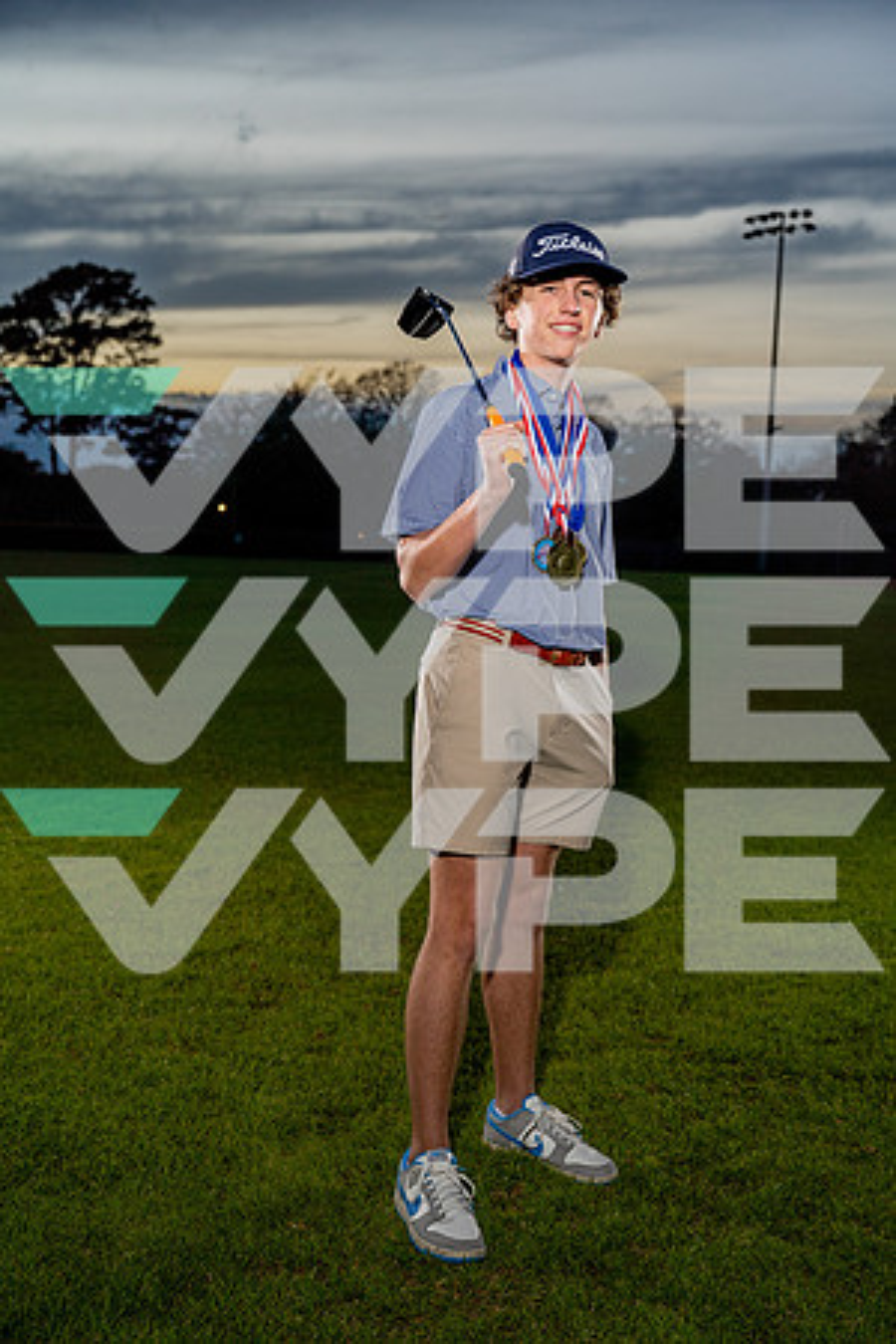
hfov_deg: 33.4
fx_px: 1493
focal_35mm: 40
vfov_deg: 48.5
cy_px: 672
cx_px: 448
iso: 400
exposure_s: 1/250
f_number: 4
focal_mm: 40
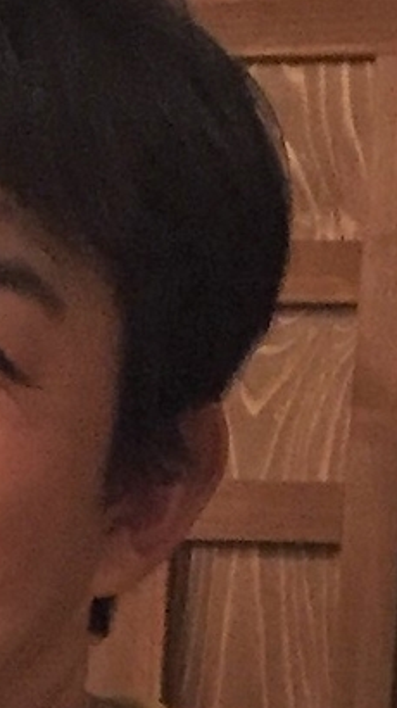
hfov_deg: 14.8
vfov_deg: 26.7
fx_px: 1481
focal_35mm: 79
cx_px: -67
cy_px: 492
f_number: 2.2
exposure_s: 1/30
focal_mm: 4.15
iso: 250
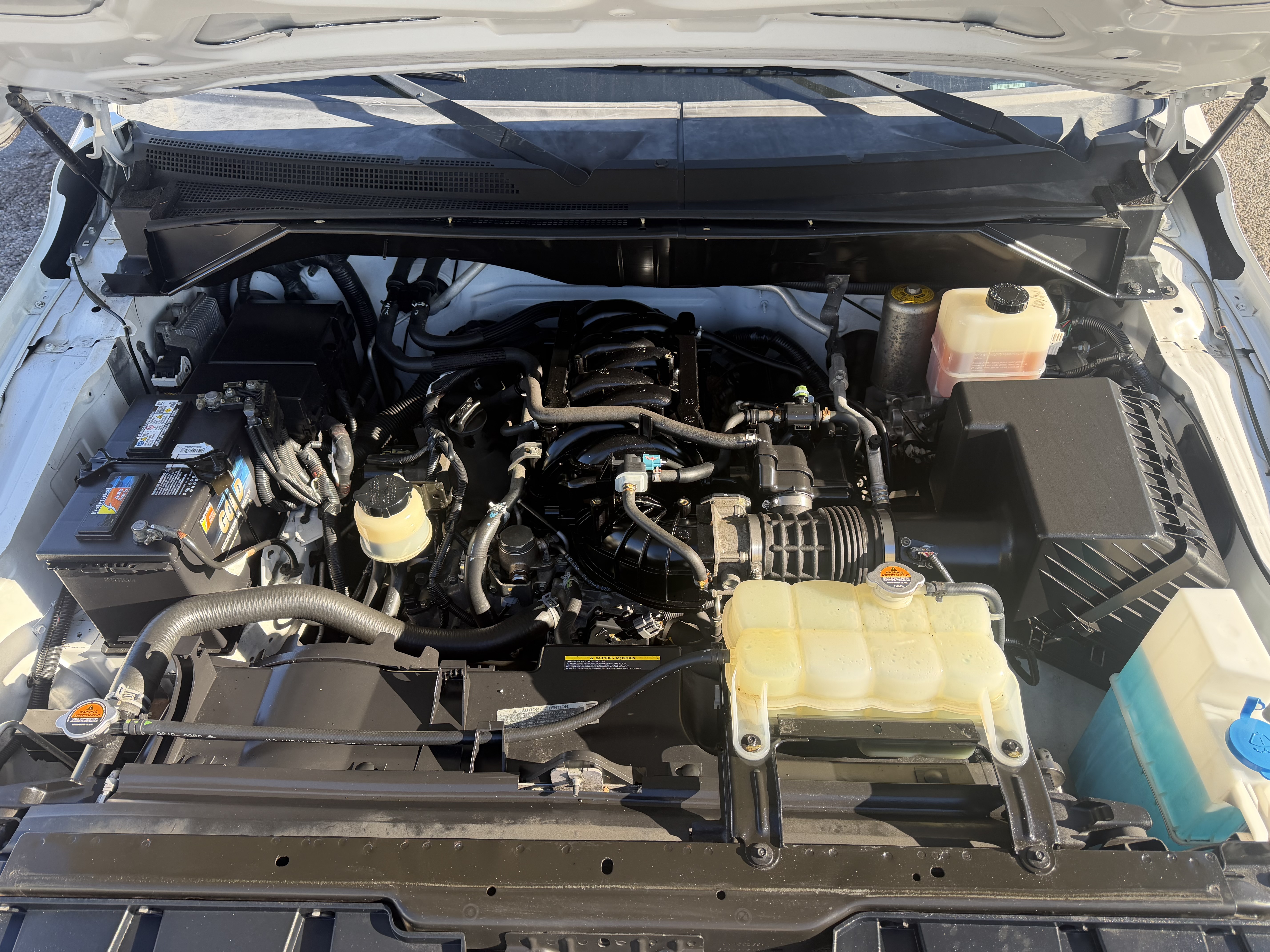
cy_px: 476
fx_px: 881
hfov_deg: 71.6
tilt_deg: -45.9
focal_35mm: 24
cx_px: 635
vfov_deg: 56.8
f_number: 1.78
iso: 100
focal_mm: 6.76
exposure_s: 1/654
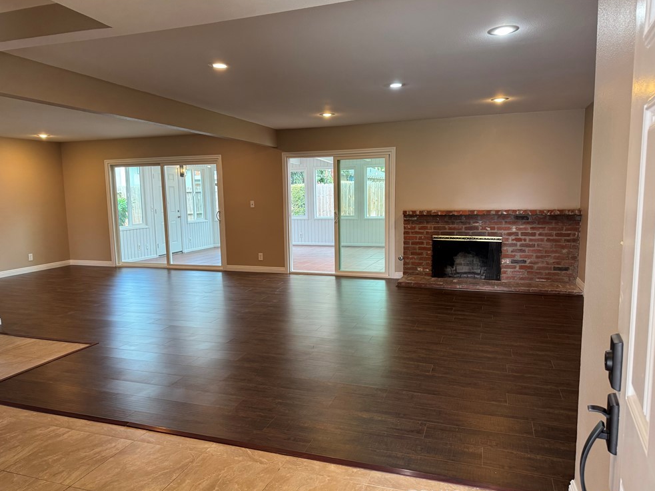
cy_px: 250
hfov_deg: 69.4
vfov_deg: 54.9
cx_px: 320
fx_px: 473
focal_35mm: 25
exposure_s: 1/120
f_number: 1.78
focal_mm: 6.76
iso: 200
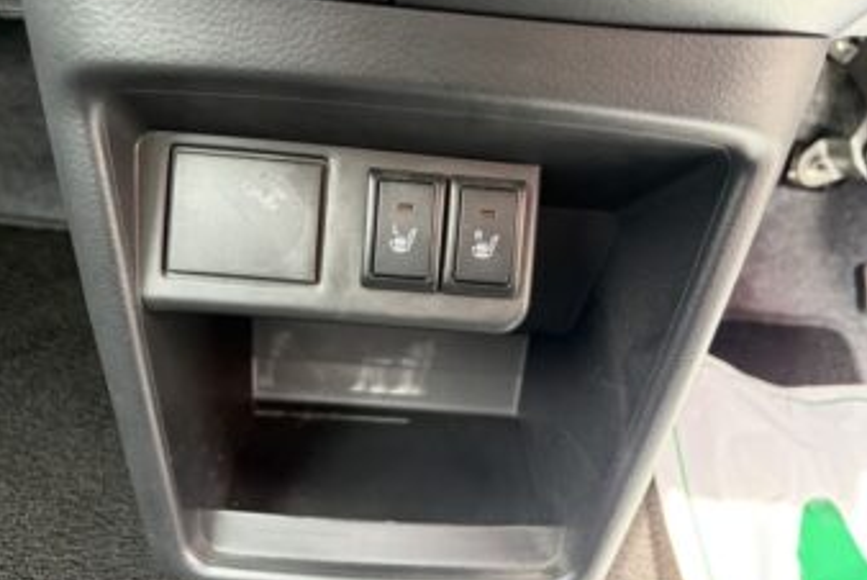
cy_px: 296
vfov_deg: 46.5
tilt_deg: -30.4
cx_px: 421
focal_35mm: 28
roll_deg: -5.7
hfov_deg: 65.4
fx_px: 675
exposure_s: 1/60
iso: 250
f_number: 1.6
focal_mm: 5.96
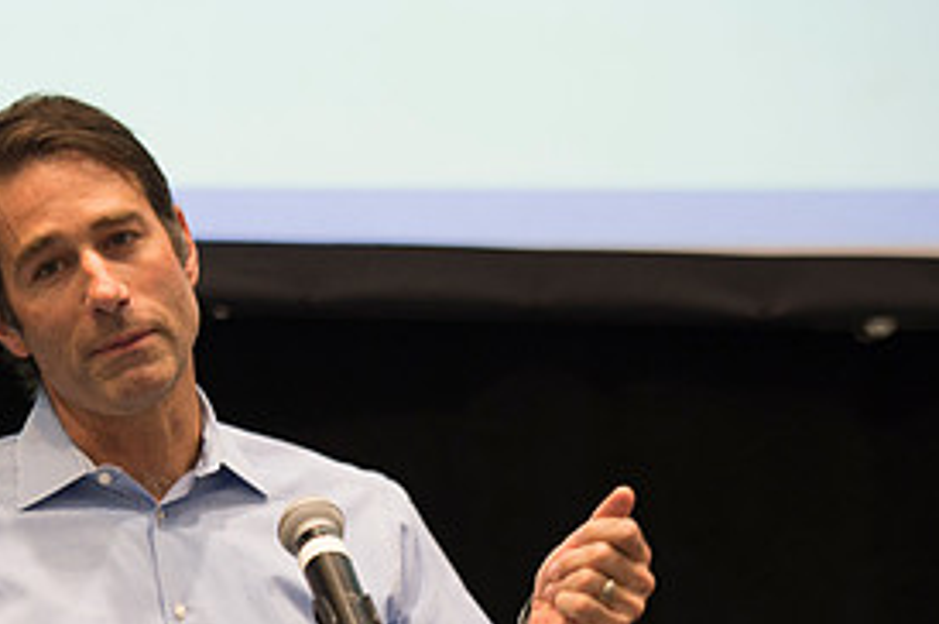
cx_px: 223
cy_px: 631
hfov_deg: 8.1
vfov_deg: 5.4
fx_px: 6617
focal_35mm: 254
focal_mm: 120
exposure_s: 1/160
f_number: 2.8
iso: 1250
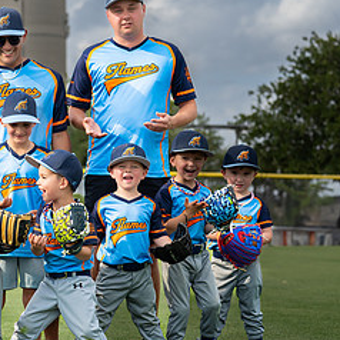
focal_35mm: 123
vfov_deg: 14.2
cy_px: 179
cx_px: 7
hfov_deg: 14.0
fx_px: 1367
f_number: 2.5
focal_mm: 50
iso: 100
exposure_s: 1/800
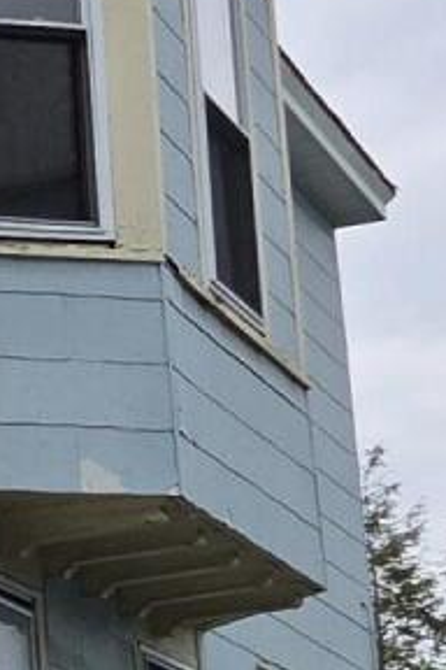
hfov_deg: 7.3
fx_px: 3085
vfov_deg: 12.3
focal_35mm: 166
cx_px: -922
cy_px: 616
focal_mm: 5.4
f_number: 1.8
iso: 80
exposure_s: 1/5399
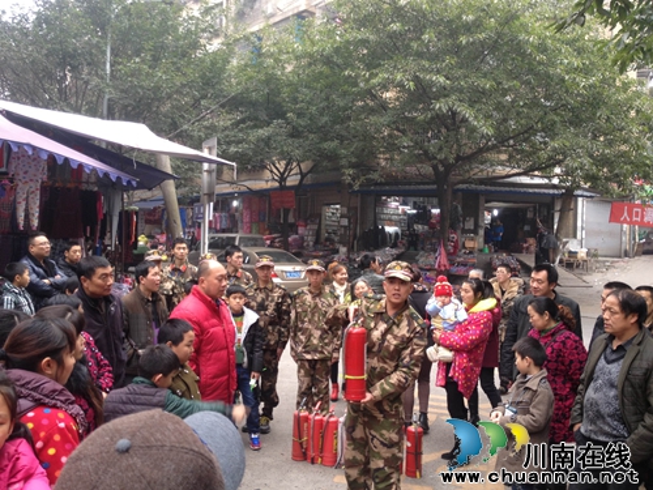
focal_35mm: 35
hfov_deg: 52.6
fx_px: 660
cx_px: 326
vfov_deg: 40.7
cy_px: 245
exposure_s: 1/30
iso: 50
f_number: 2.4
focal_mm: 4.28
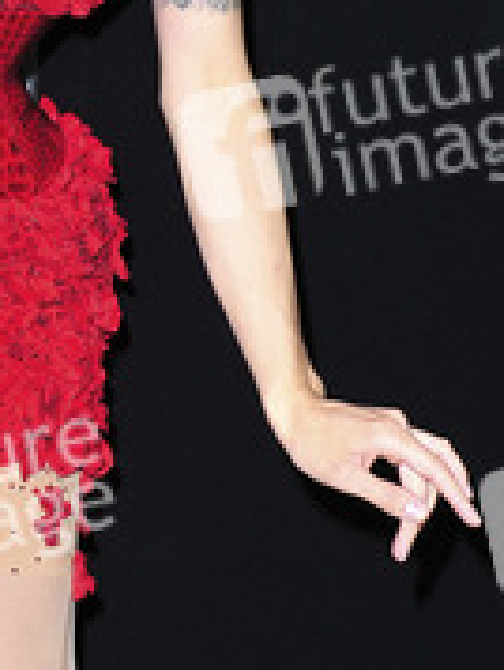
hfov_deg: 17.7
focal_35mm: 82
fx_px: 1588
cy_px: -56
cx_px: 32
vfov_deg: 22.5
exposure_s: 1/320
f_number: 4
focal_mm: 38
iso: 400
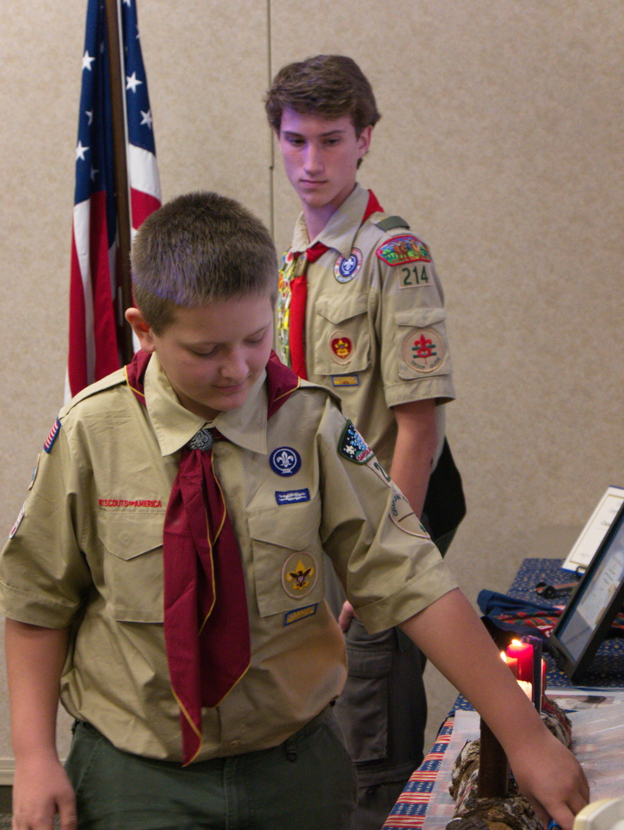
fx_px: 2641
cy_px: 415
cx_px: 312
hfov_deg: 13.5
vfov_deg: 17.9
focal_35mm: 110
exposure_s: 1/100
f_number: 5.1
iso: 3200
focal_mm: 55
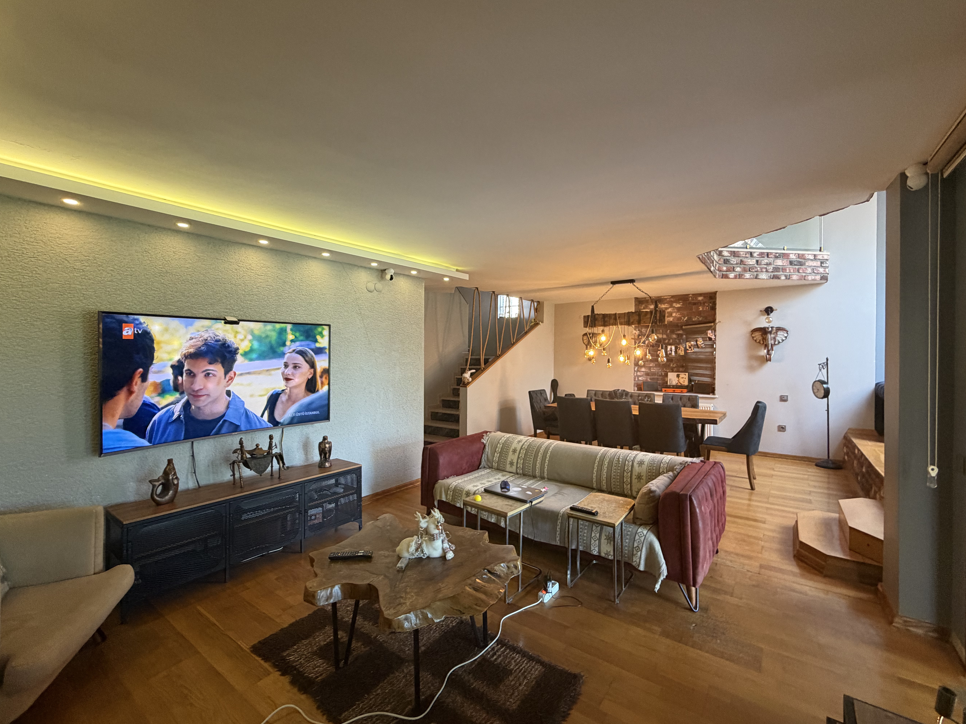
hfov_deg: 98.1
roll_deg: +1.1
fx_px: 419
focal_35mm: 15
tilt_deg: +1.3
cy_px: 356
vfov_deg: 81.7
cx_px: 502
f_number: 2.2
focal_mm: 2.22
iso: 250
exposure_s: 1/60
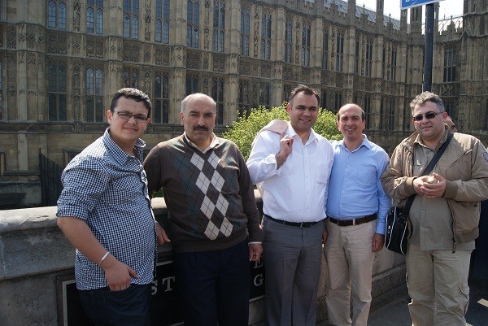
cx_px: 244
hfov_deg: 67.3
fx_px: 366
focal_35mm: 27
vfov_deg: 48.0
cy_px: 163
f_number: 10
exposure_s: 1/125
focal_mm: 18
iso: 100
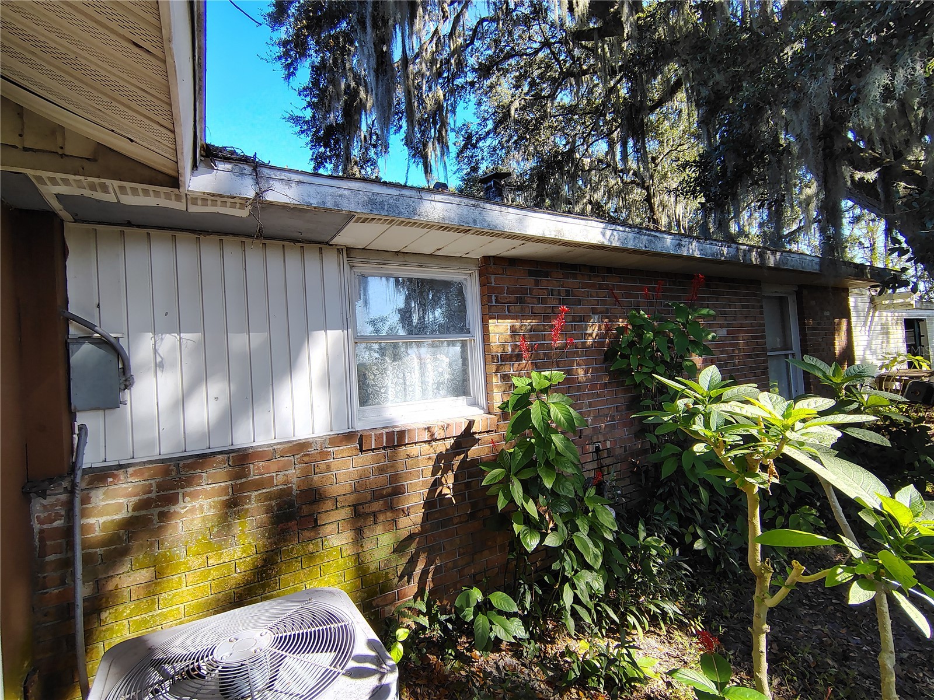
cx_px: 467
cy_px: 350
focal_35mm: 16
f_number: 2.2
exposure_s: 1/177
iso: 100
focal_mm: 2.13
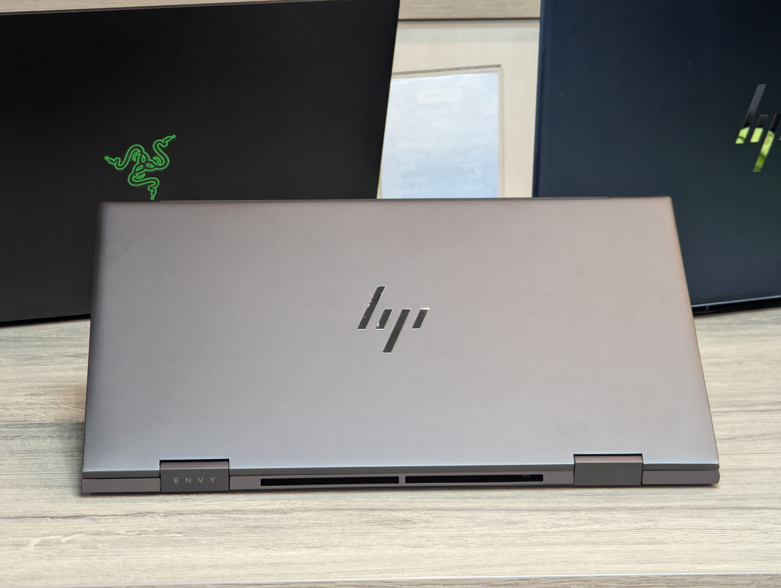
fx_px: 2643
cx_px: 390
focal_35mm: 117
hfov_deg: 16.8
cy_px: 294
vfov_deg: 12.7
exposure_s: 1/26.6
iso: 463
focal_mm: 19
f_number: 3.5
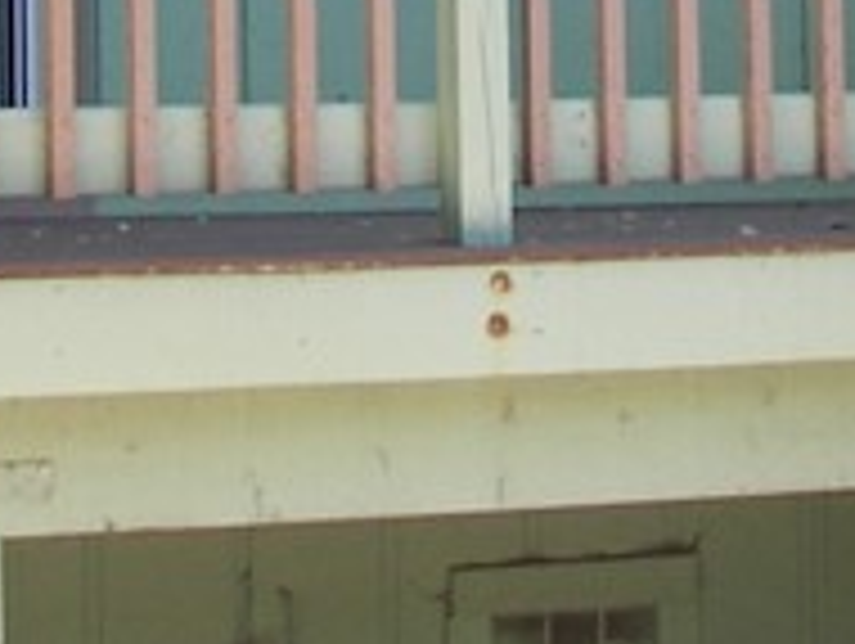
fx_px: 4798
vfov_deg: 7.6
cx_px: 364
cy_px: -279
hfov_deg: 10.2
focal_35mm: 194
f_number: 2.8
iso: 50
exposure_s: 1/60
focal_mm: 6
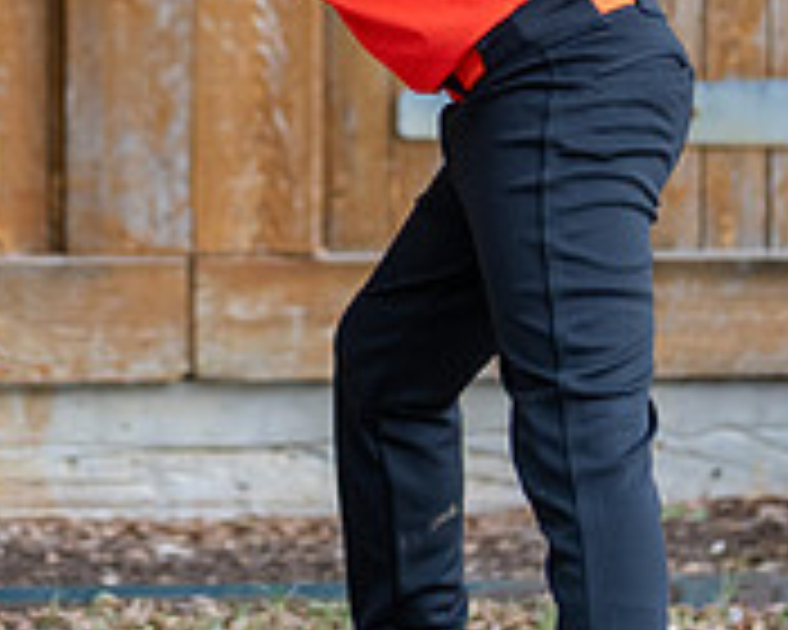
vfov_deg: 6.8
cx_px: 185
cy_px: -42
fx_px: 5271
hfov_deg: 8.5
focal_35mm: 226
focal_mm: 50
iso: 500
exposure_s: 1/640
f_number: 1.2
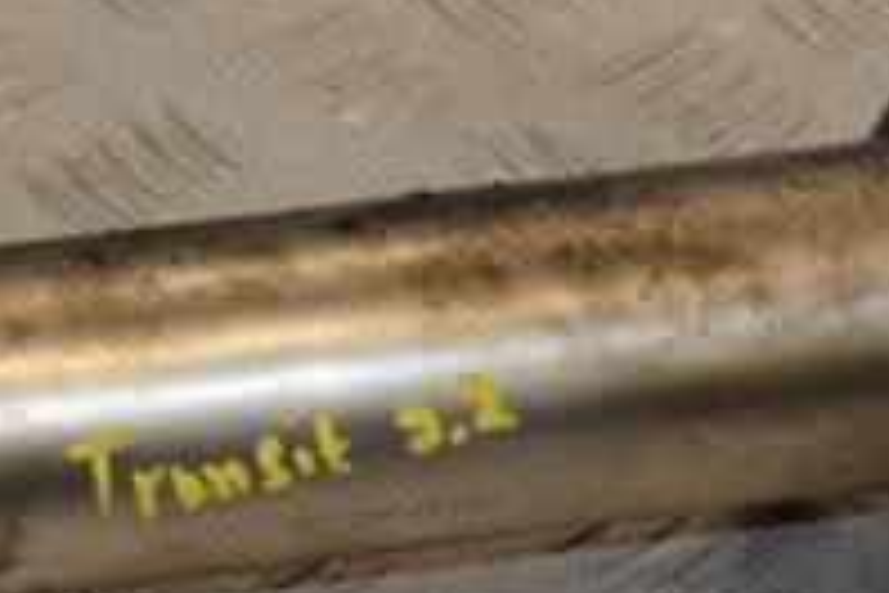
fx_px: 5605
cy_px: 373
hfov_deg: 9.1
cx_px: 332
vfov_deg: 6.1
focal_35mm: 227
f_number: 7.1
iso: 800
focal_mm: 50
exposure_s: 1/200
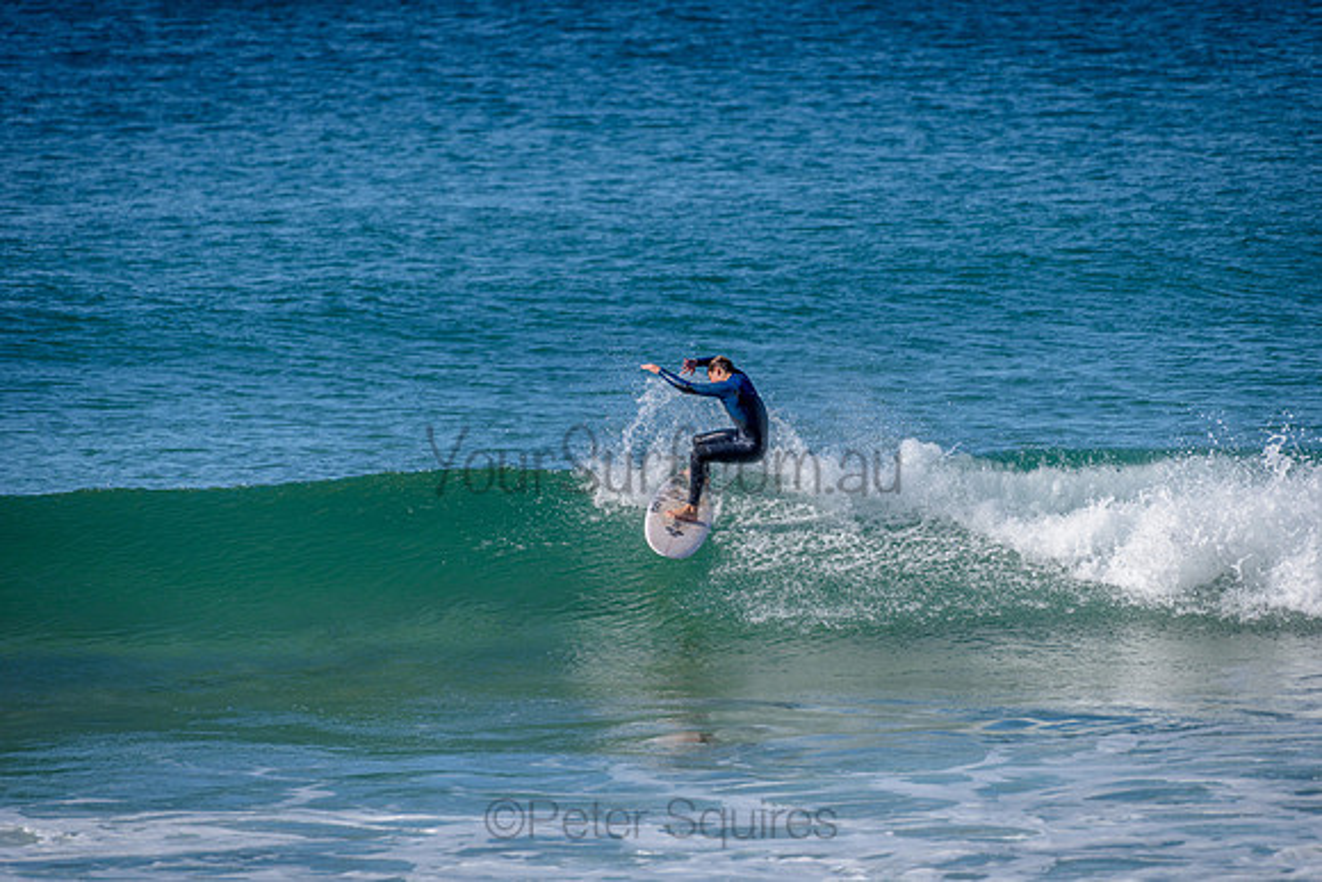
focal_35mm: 500
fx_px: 18365
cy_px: 441
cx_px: 661
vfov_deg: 2.8
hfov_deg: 4.1
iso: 140
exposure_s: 1/2000
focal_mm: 500
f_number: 5.6
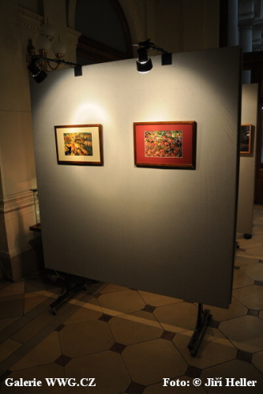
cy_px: 197
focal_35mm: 27
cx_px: 132
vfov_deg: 67.4
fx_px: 296
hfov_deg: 47.9
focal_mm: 18
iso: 500
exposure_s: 1/30
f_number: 5
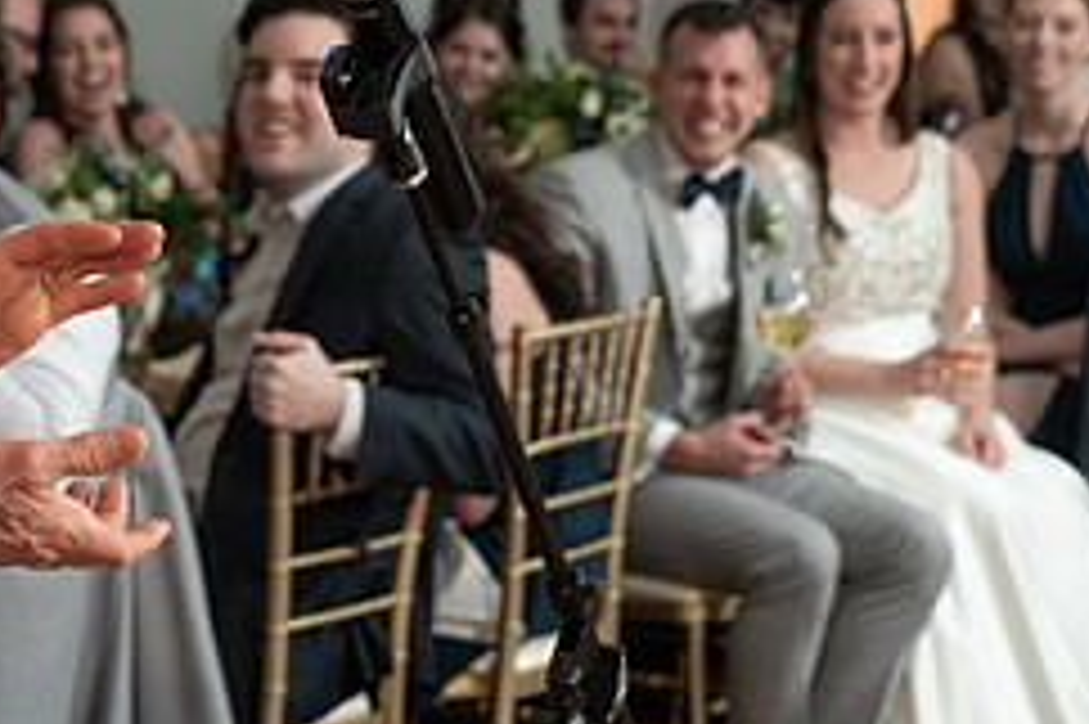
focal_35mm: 136
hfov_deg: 15.0
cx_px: 199
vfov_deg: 10.0
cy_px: 160
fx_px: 4111
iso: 2000
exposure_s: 1/200
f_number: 5
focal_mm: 54
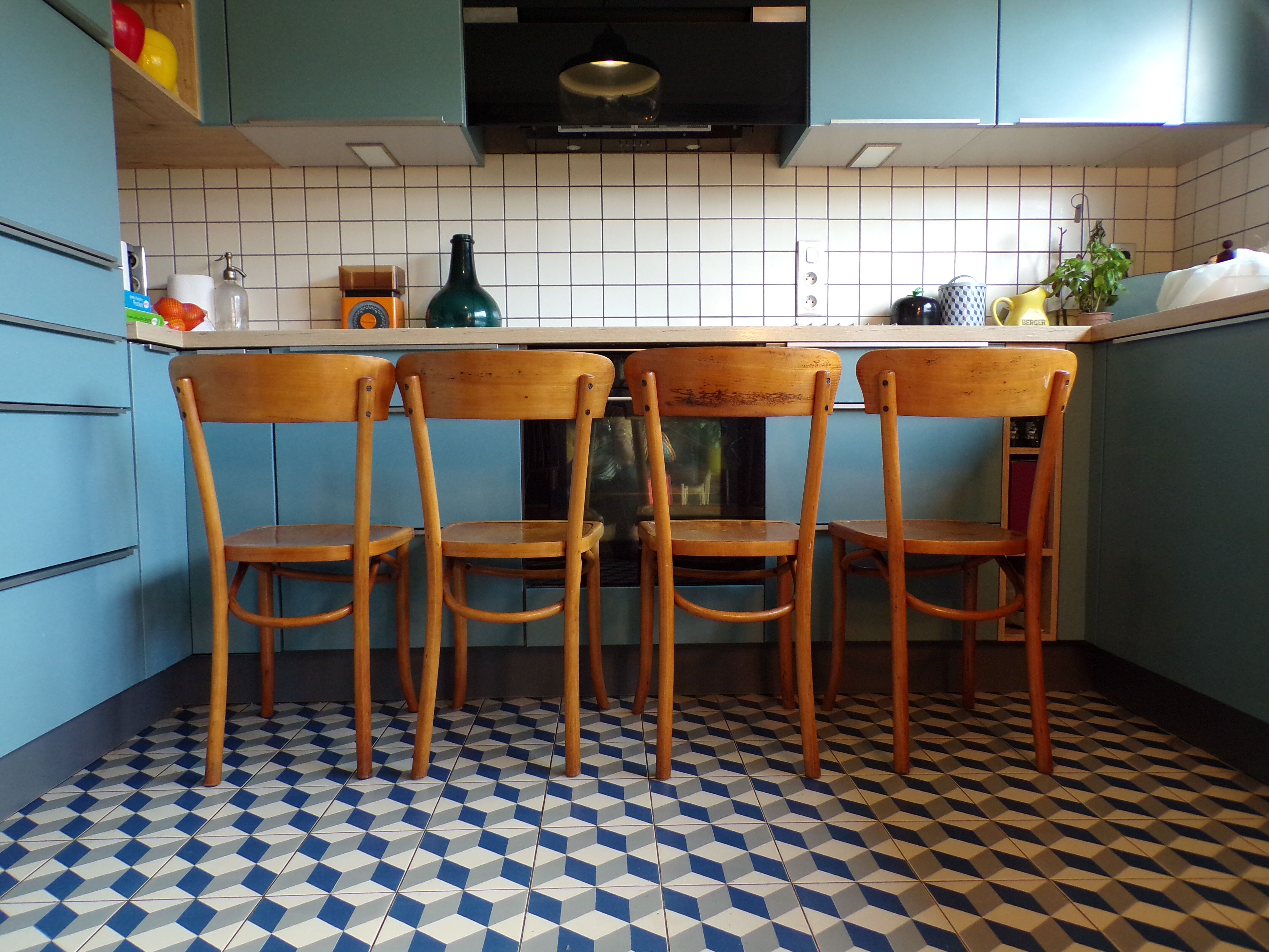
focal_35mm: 24
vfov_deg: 56.8
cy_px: 476
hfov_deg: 71.6
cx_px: 634
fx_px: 880
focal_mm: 4.3
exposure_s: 1/30
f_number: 3
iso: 200
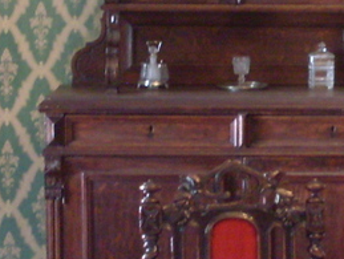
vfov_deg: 9.9
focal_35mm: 150
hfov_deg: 13.0
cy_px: 102
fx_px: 1493
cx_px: 328
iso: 200
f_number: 2.8
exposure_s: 1/6
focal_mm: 6.3
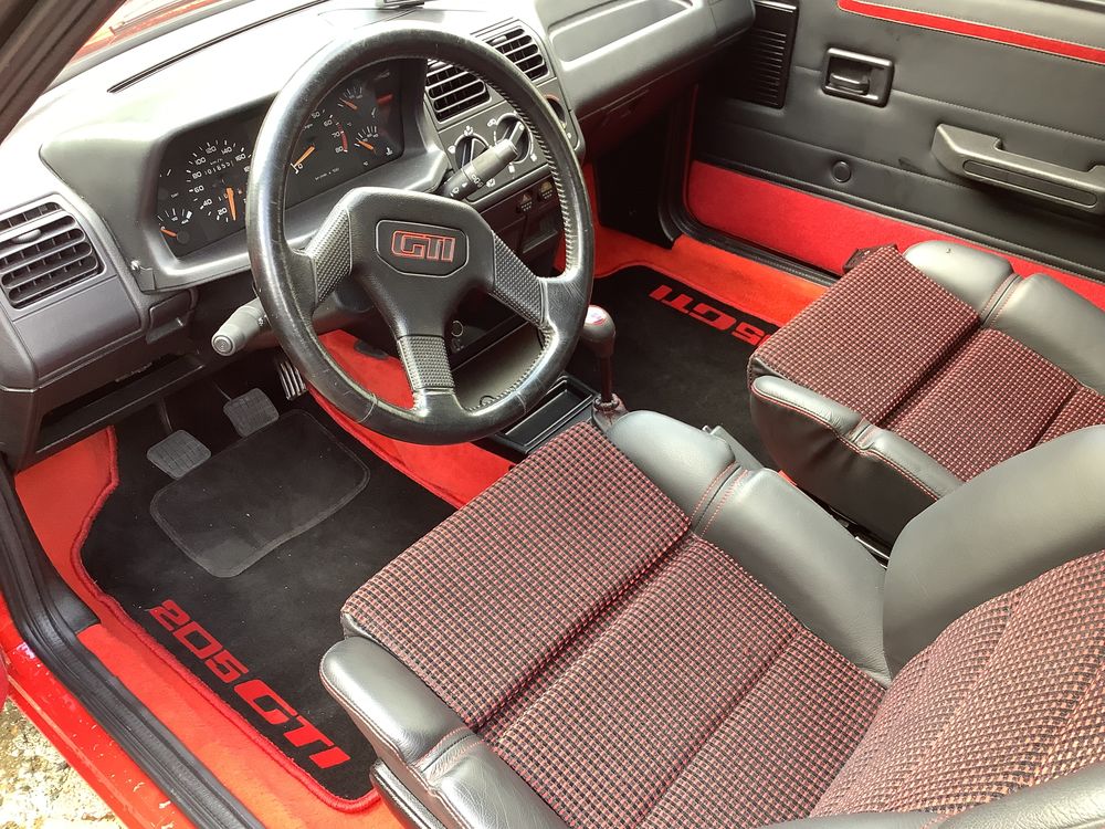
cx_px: 552
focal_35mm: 31
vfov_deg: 45.4
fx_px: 990
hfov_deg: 58.4
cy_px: 414
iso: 100
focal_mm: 3.3
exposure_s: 1/60
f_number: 2.4
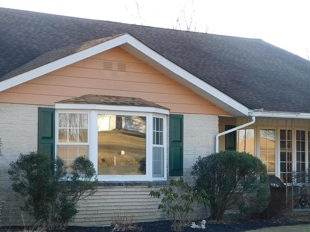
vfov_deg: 15.2
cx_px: 183
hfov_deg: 20.2
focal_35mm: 97
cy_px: 156
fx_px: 869
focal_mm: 6.3
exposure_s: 1/200
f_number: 3.5
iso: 125
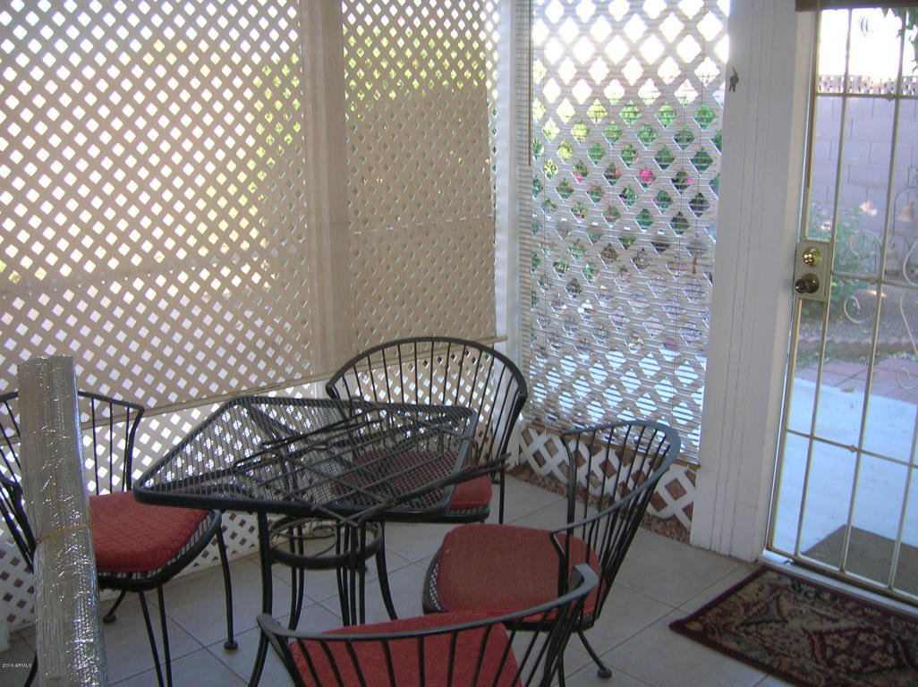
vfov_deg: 41.7
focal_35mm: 34
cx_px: 459
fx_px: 901
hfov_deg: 54.0
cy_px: 344
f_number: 2.9
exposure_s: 1/30
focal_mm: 5.7
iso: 50
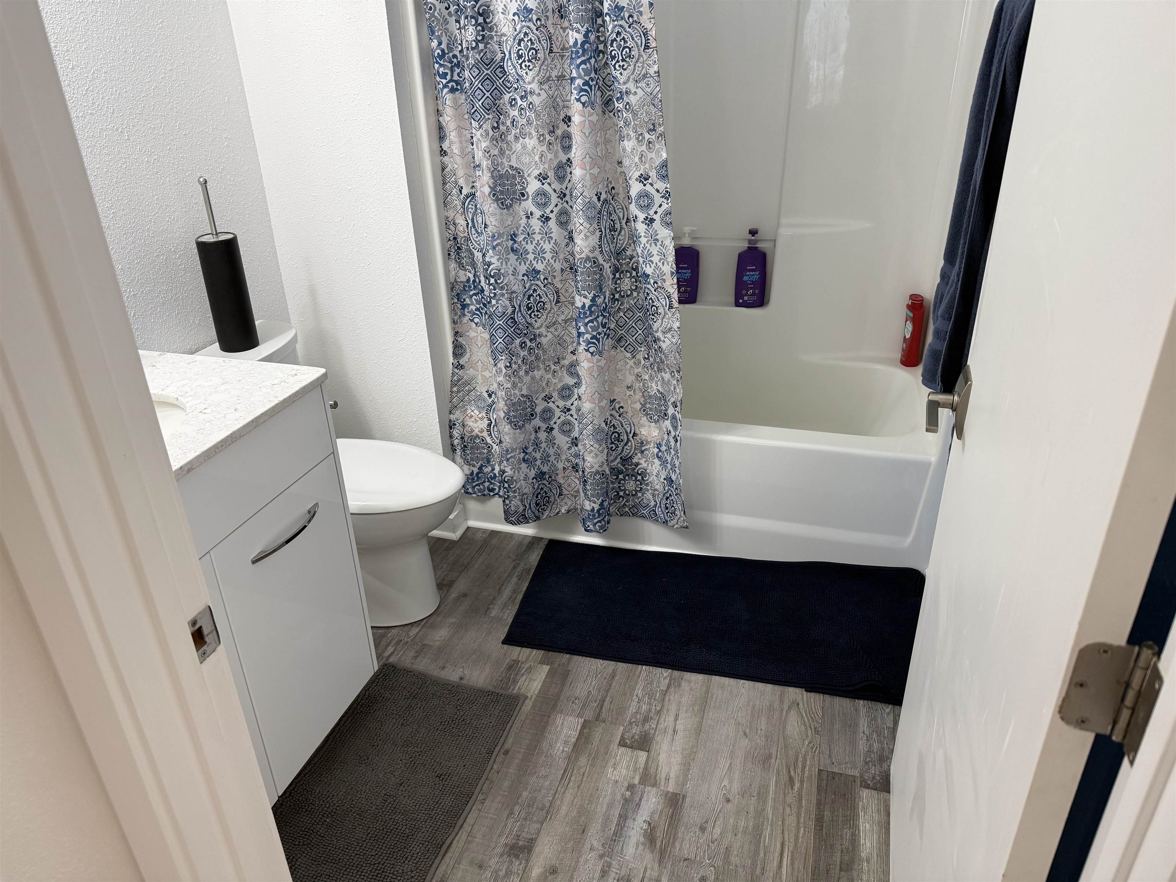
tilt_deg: -26.3
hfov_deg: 71.6
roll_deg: +3.2
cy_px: 441
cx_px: 588
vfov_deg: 56.8
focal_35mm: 24
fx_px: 815
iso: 200
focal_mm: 6.76
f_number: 1.78
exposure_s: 1/120
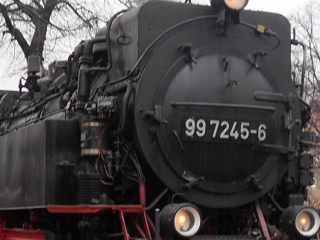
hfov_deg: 20.0
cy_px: 204
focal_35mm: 98
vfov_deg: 14.9
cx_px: 169
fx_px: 905
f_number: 2.8
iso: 100
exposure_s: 1/45
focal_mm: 6.2
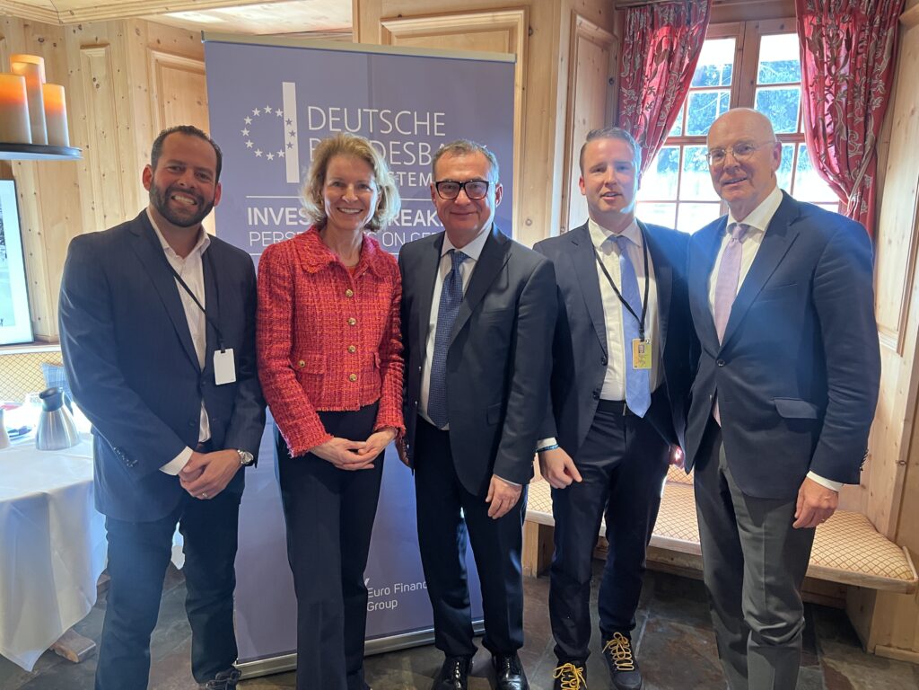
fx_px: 690
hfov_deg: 67.3
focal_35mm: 26
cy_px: 345
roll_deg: -0.4
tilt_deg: -11.7
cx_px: 460
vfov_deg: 53.1
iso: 200
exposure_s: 1/50
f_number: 1.5
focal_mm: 5.7
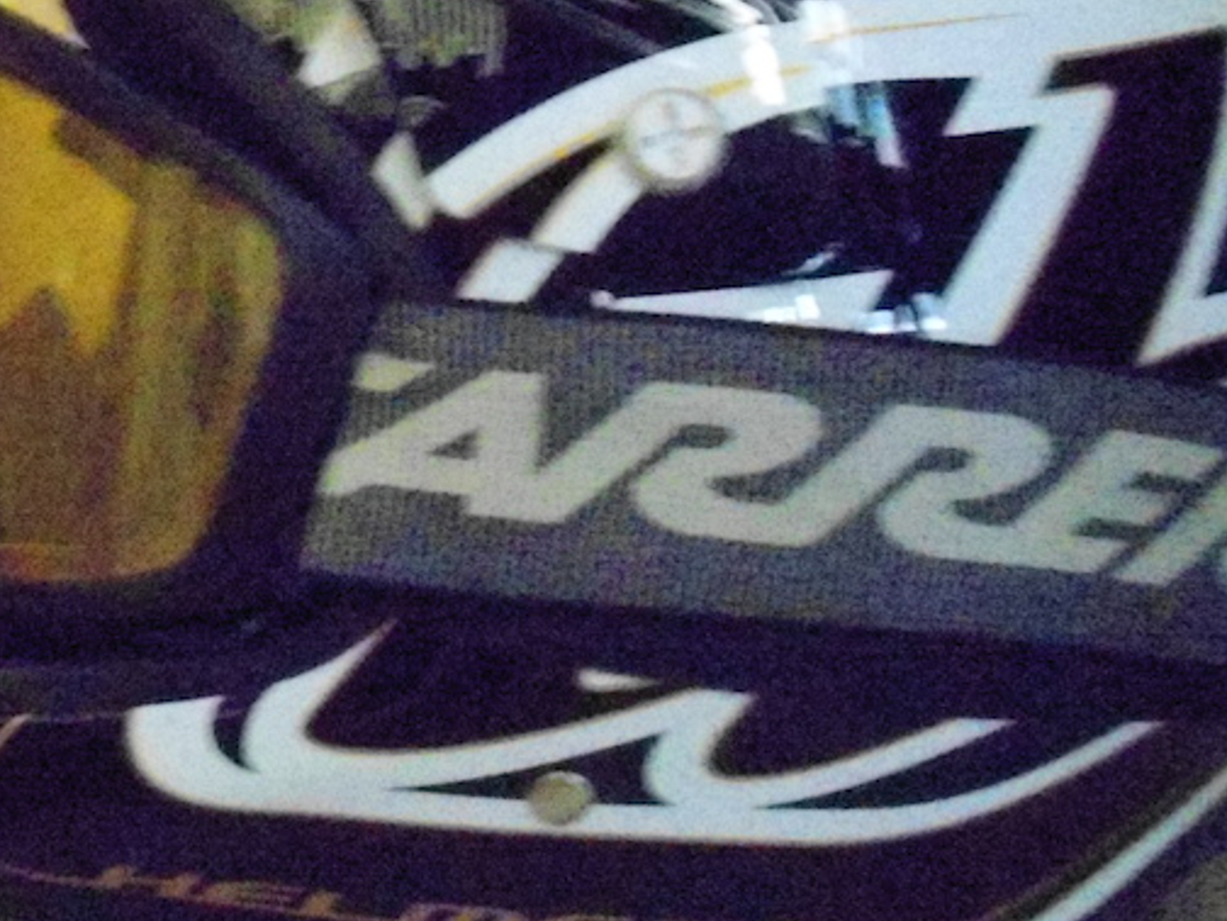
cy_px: 246
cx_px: 275
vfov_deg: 23.1
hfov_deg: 30.1
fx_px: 2233
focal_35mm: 63
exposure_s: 1/40
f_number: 3
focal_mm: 5.6
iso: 3200
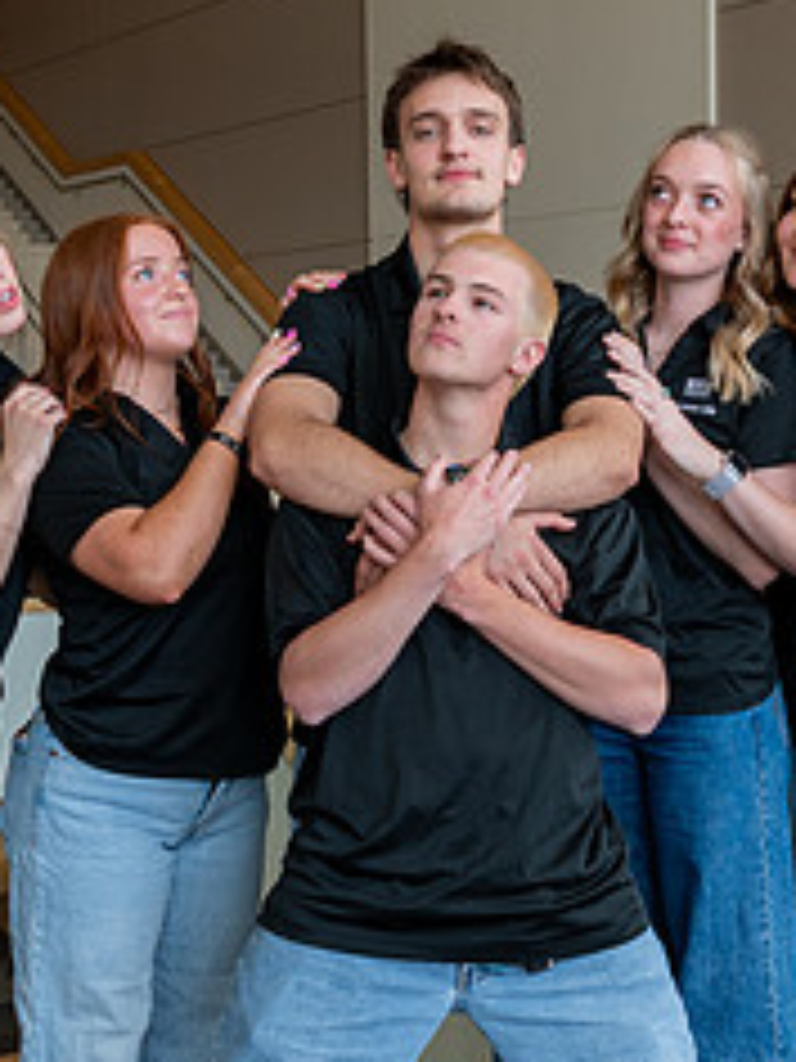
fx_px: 2146
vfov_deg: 27.7
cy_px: 607
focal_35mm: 70
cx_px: 501
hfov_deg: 21.0
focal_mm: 24
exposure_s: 1/200
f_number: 4
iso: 320
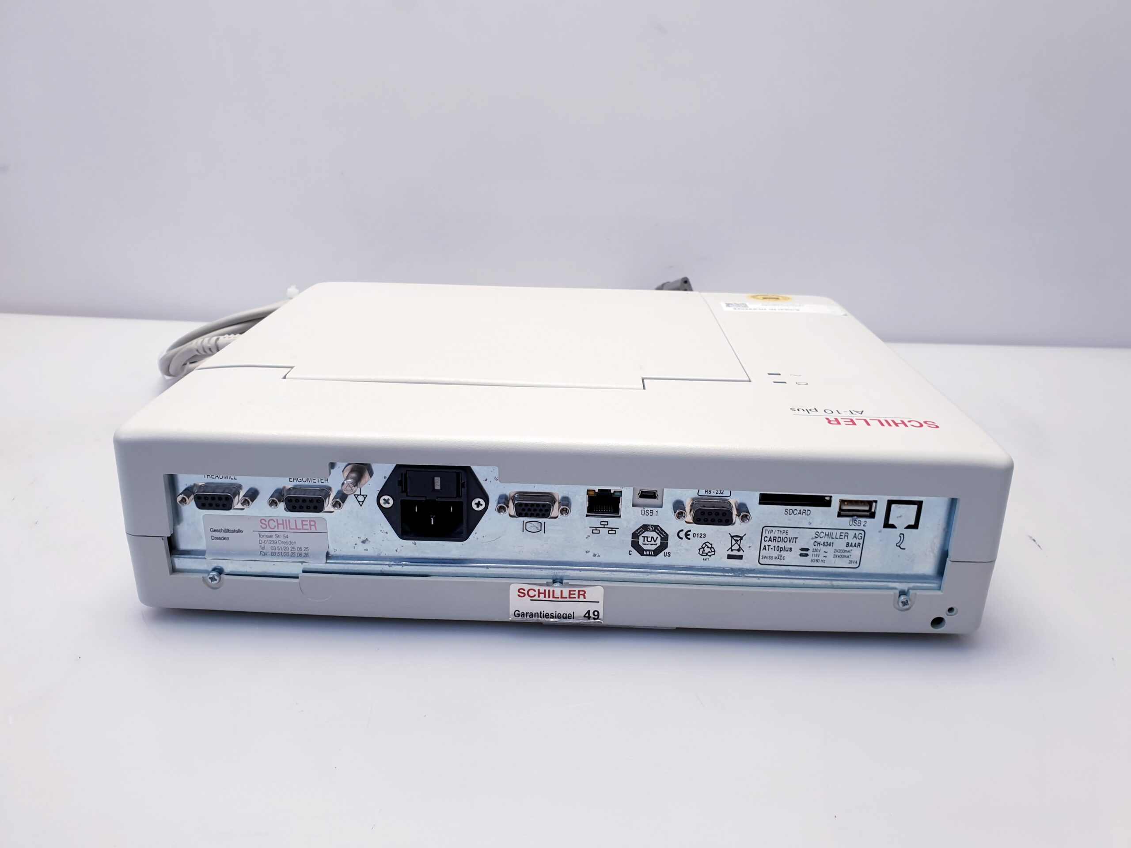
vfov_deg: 53.1
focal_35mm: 26
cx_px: 566
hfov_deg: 67.3
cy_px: 424
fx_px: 849
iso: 64
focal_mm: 4.3
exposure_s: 1/50
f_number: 2.4
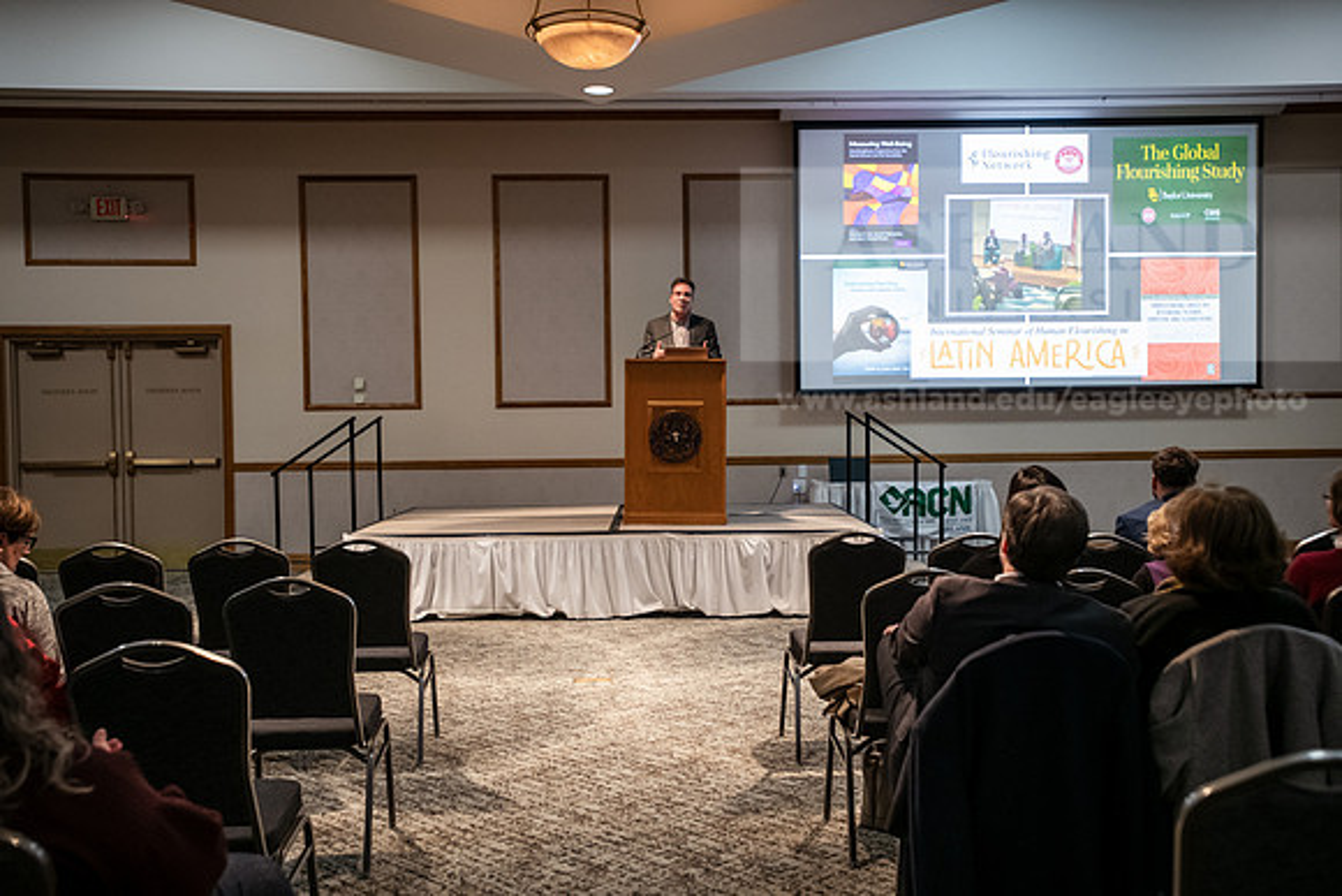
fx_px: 1305
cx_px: 671
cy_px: 448
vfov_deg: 37.9
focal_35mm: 35
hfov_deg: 54.4
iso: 2000
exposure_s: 1/160
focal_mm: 35
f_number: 3.2
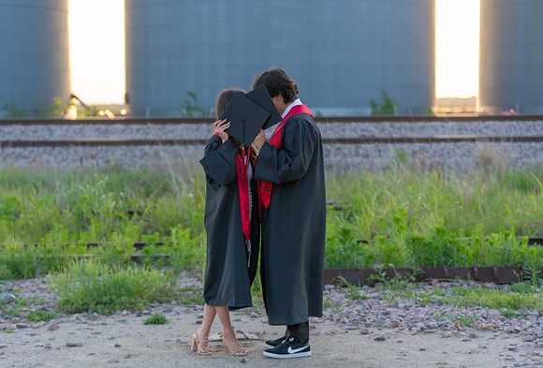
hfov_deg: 22.9
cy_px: 175
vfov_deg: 15.7
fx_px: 1338
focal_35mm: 88
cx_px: 253
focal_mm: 79
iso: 160
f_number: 2.8
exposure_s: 1/320
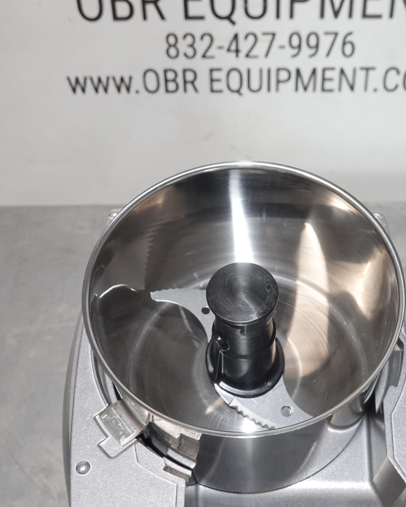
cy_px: 342
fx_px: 736
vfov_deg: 37.6
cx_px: 256
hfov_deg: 30.7
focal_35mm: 49
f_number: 3.5
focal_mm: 12.25
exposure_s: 1/40
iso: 640
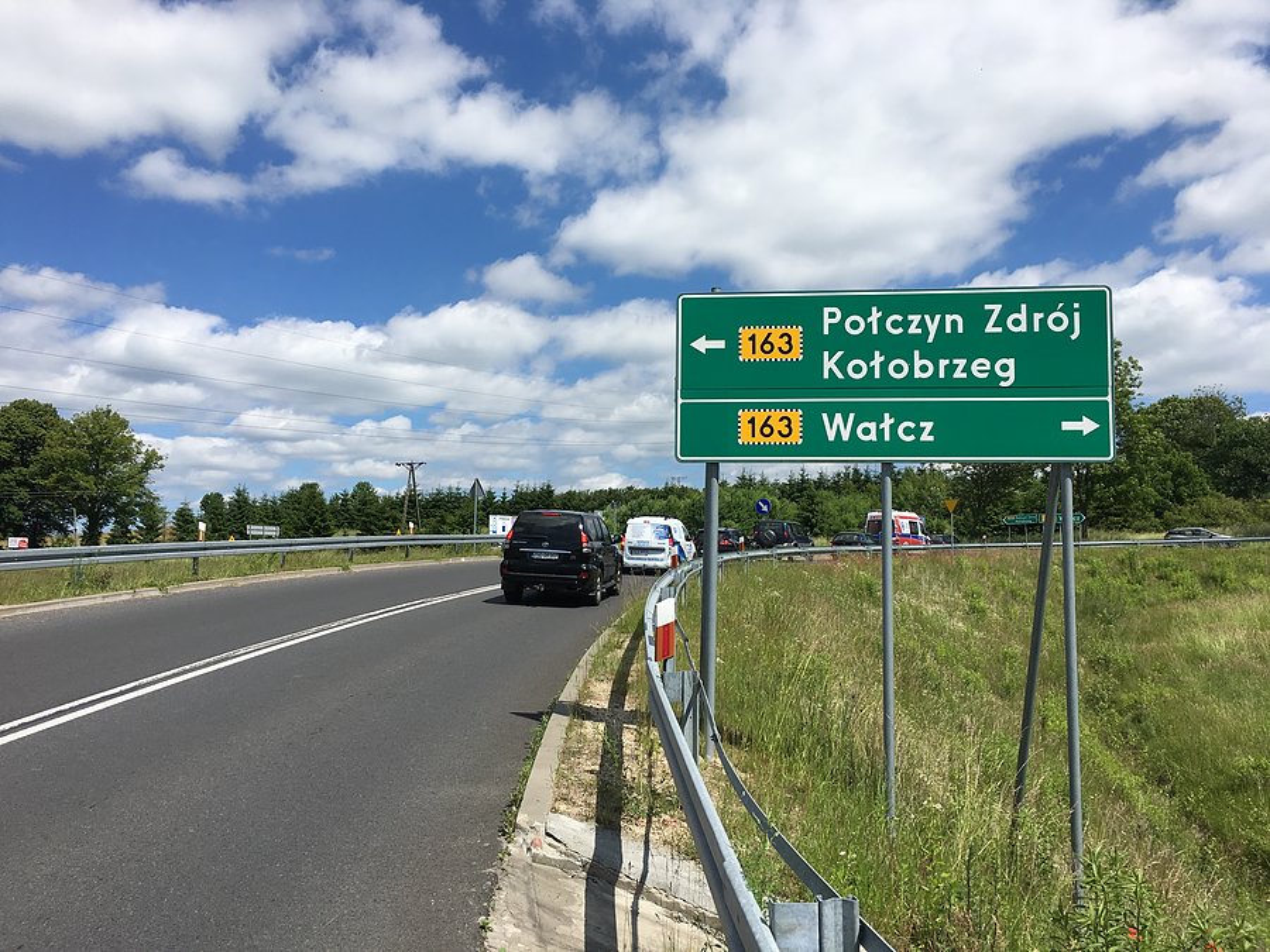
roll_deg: -1.2
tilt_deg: +5.3
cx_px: 635
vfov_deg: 48.2
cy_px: 476
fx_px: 1064
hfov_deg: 61.7
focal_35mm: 29
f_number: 2.2
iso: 25
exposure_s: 1/2331
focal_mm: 4.15
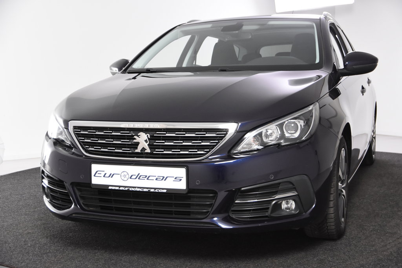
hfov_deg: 38.9
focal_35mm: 51
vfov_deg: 26.5
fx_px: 570
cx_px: 201
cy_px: 134
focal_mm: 34
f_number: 4.5
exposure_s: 1/80
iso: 1600
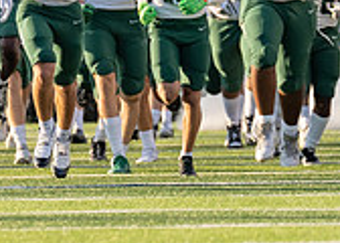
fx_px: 10670
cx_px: 148
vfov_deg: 1.3
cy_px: 17
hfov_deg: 1.8
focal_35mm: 1105
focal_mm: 200
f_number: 4
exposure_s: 1/1600
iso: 400
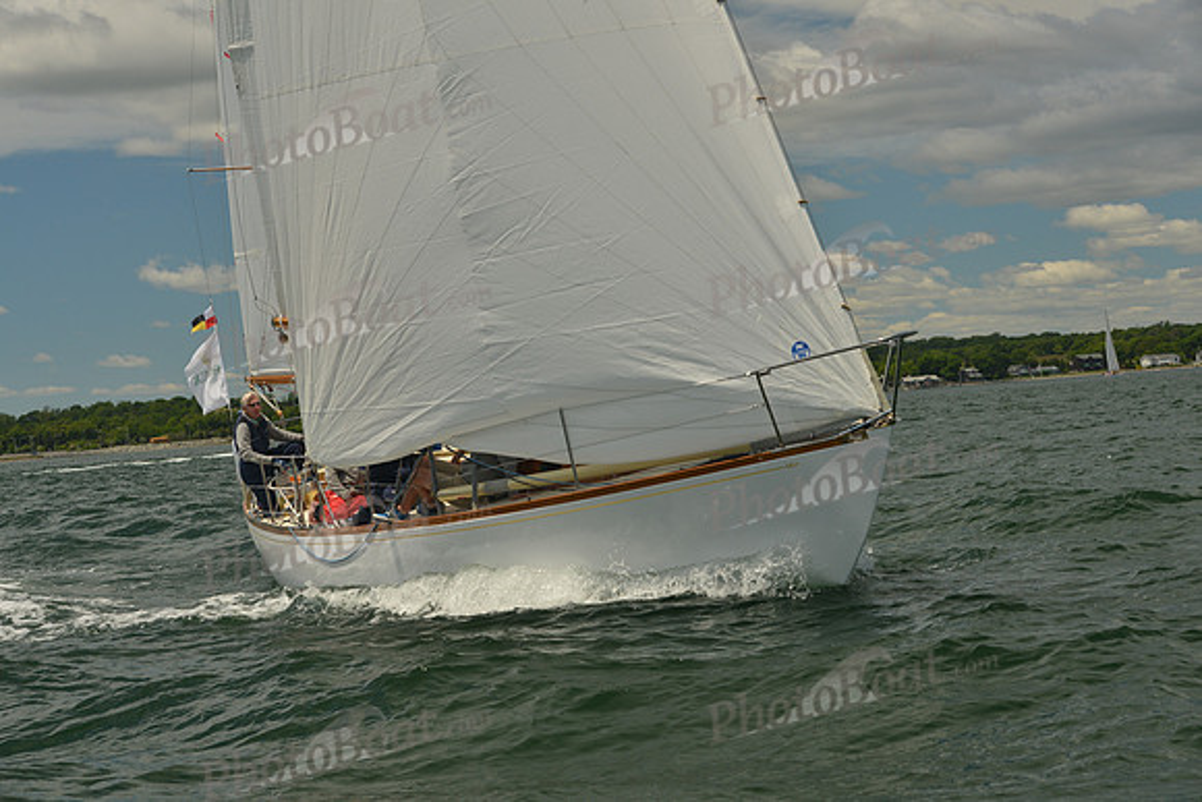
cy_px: 401
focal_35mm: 70
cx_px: 601
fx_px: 2338
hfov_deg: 28.8
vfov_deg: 19.5
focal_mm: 70
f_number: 9
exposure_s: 1/800
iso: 400
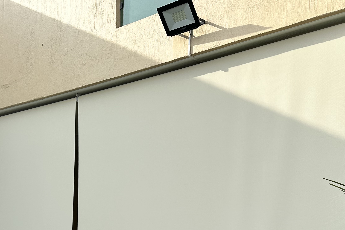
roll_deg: -0.8
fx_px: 441
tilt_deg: +1.8
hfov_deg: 42.7
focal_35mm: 46
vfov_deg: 27.8
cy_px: 222
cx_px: 179
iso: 80
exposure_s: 1/2882
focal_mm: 6.86
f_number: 1.78
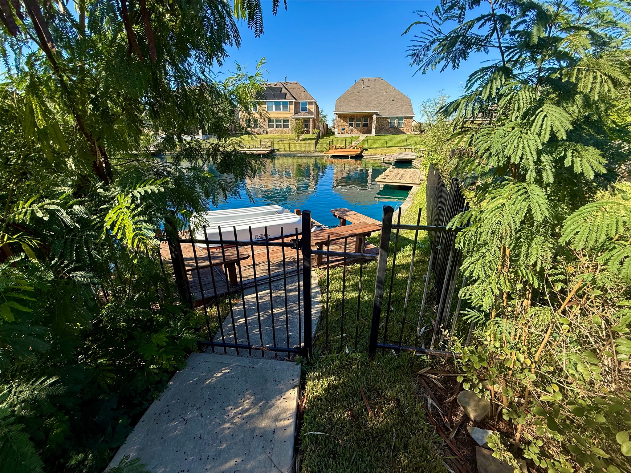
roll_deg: -0.1
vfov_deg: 85.7
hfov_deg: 102.1
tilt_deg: -22.0
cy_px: 236
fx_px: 255
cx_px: 316
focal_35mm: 14
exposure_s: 1/686
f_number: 2.2
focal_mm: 2.22
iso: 64
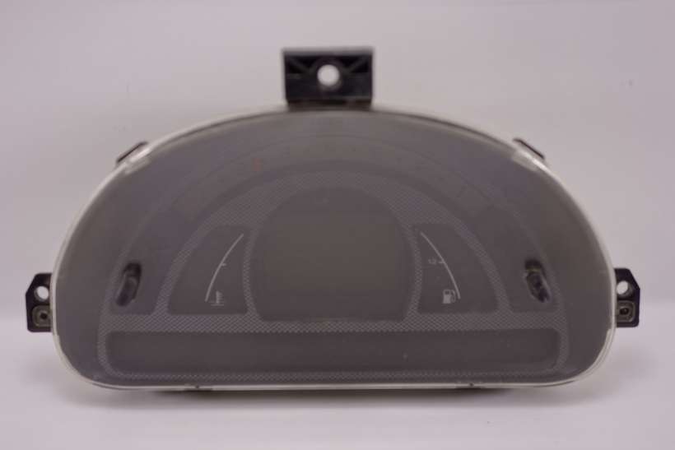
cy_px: 225
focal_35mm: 50
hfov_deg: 39.6
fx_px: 938
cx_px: 338
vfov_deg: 27.0
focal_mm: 18.45
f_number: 3.2
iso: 125
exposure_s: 1/60
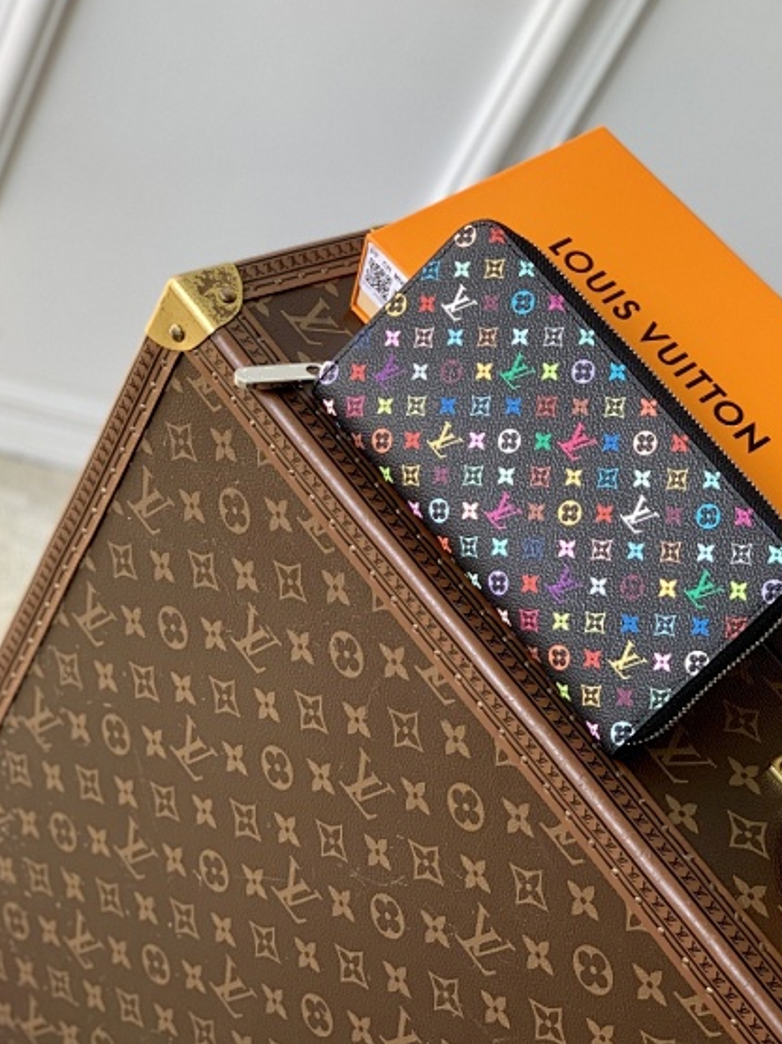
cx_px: 528
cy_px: 425
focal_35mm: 75
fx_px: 2260
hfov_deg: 19.6
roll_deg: -32.5
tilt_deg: -36.5
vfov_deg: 26.0
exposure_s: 1/122
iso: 25
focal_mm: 6
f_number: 2.4
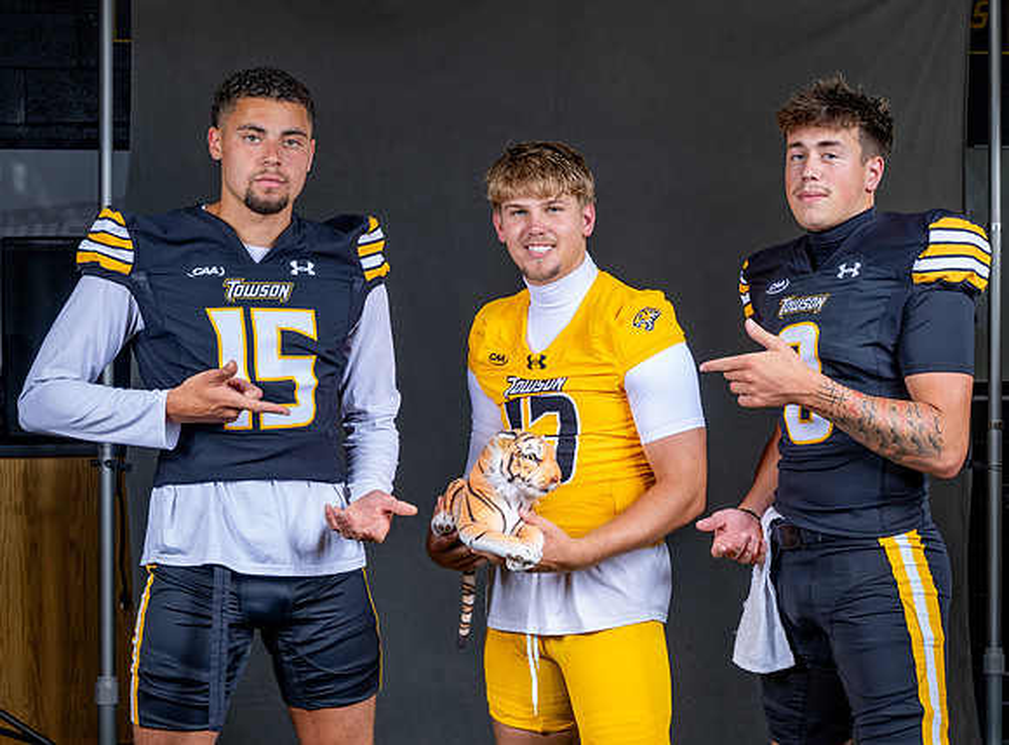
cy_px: 457
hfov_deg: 30.3
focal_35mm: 64
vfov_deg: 22.8
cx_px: 702
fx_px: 1846
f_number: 7.1
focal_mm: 43
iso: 100
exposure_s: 1/200
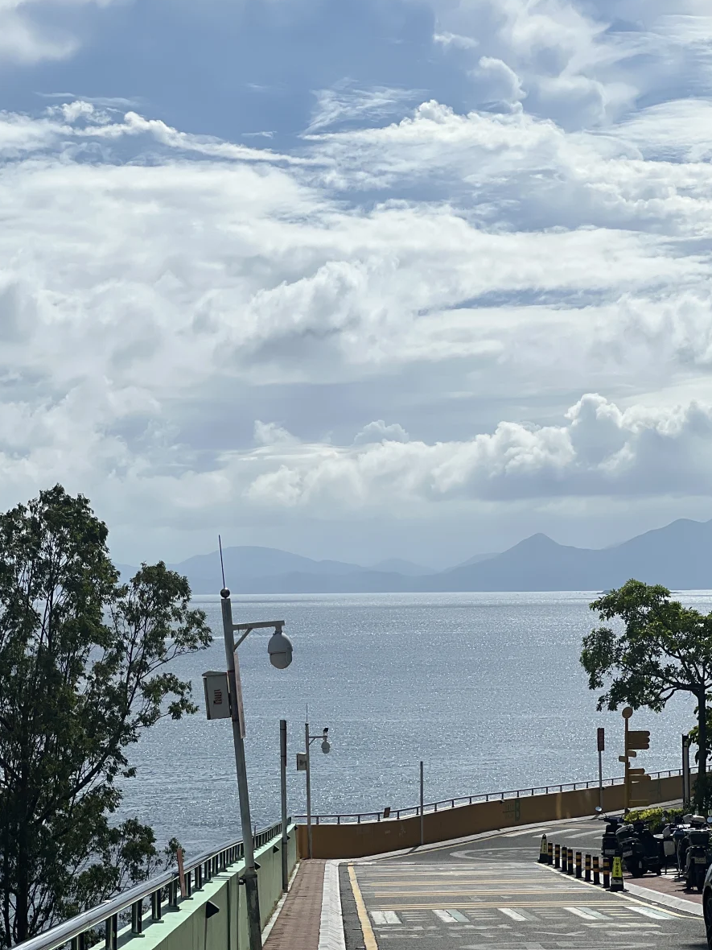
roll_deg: +0.4
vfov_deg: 20.8
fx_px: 2578
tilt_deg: +1.6
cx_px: 365
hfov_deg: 15.7
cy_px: 555
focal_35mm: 94
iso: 25
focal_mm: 9
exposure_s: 1/2732
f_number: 2.8
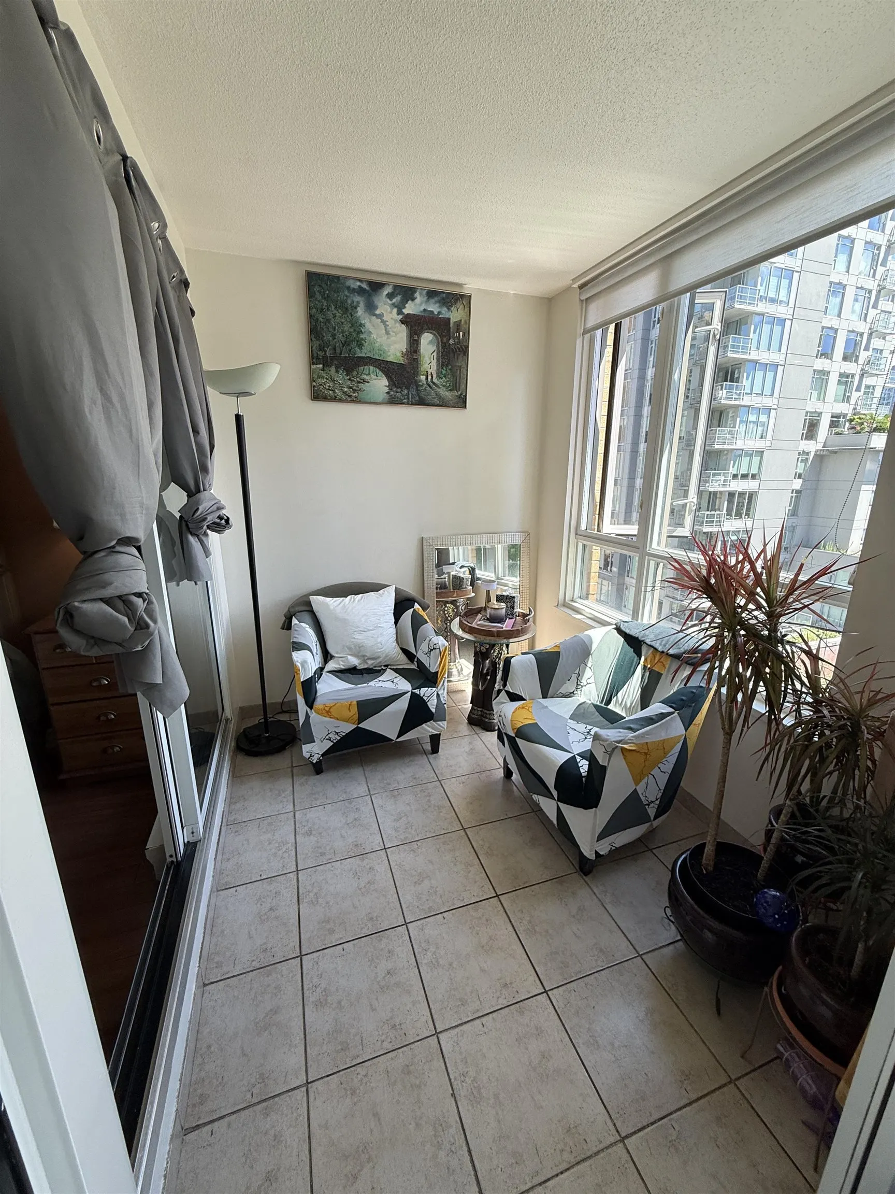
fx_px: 483
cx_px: 448
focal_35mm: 14
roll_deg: -0.8
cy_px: 597
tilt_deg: -14.4
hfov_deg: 85.7
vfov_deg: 102.1
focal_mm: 2.22
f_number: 2.2
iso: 64
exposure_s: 1/170
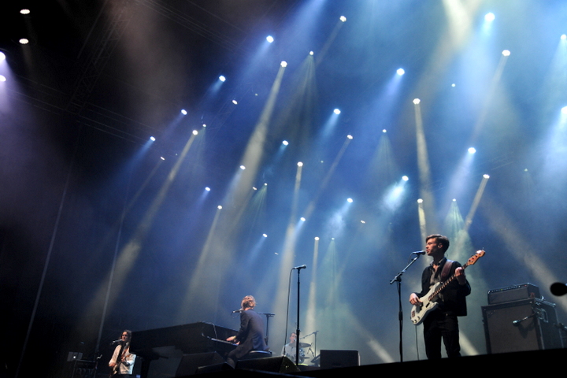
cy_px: 189
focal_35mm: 34
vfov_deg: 38.9
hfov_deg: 55.8
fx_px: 535
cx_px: 284
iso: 1250
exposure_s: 1/100
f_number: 4
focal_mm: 34
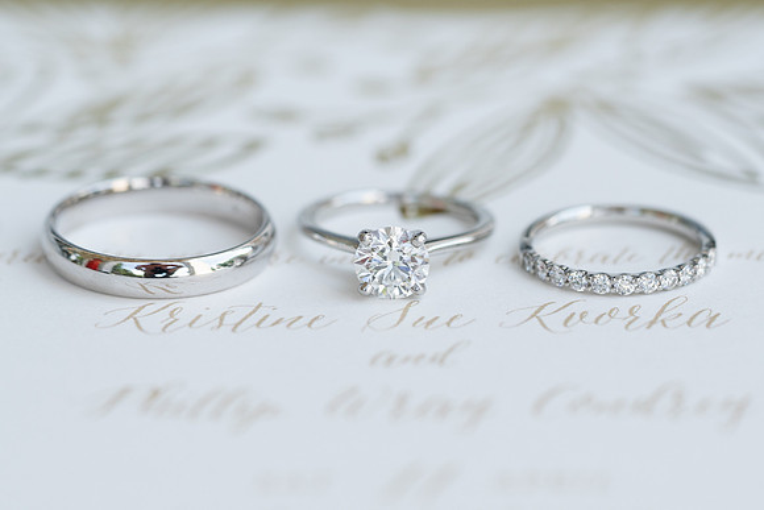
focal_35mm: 153
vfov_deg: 9.0
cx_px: 385
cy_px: 298
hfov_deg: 13.4
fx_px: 3250
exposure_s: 1/250
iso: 160
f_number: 4
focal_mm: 90
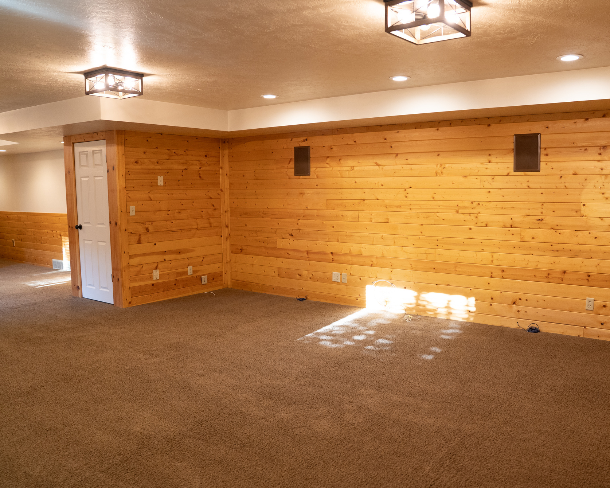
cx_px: 365
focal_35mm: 28
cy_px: 240
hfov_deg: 61.7
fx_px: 505
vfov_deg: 51.5
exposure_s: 1/160
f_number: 3.2
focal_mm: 24
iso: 1600
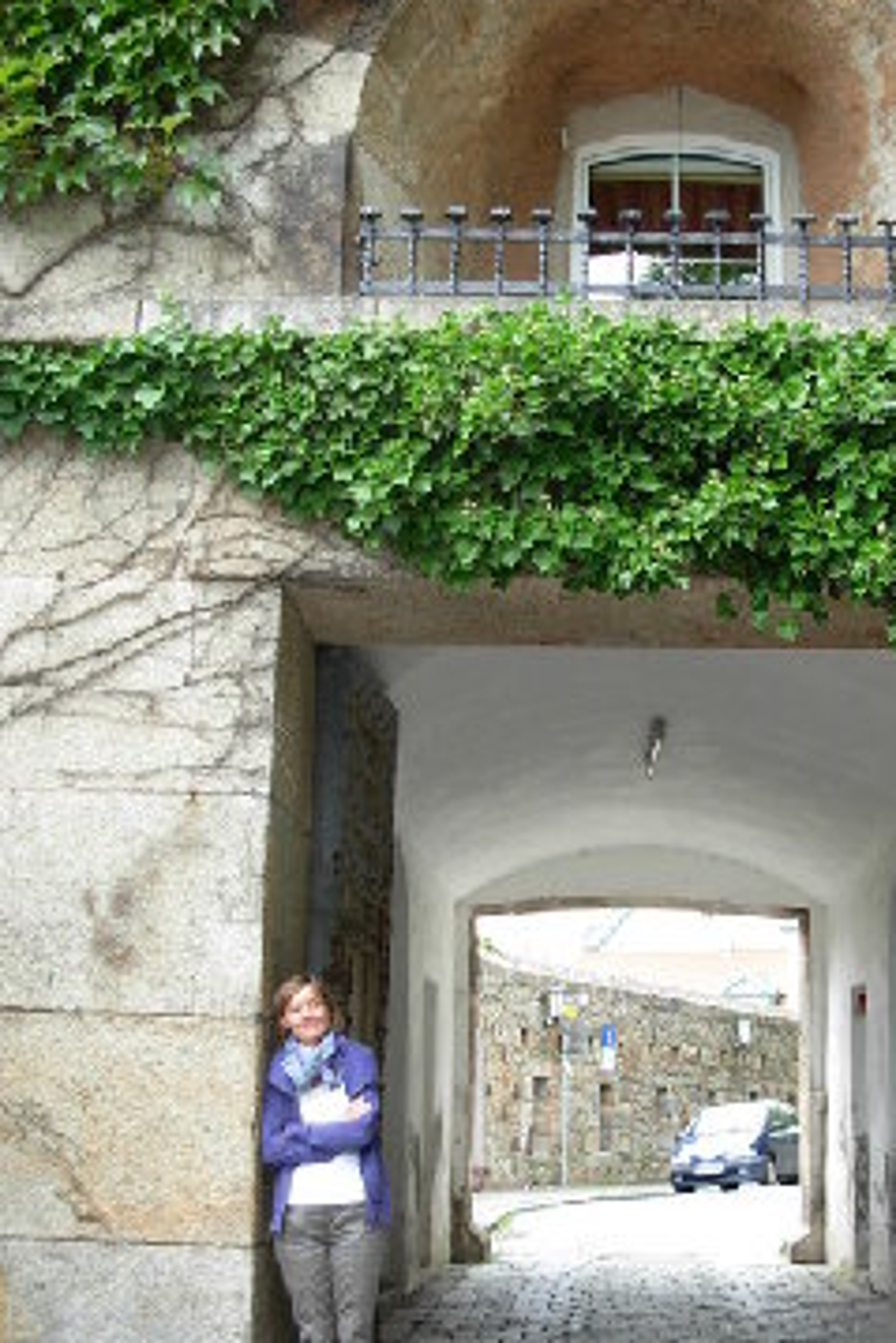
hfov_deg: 25.4
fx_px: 1977
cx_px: 615
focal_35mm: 53
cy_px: 664
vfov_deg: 37.5
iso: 79
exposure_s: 1/69.7
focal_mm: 6.3
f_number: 2.9
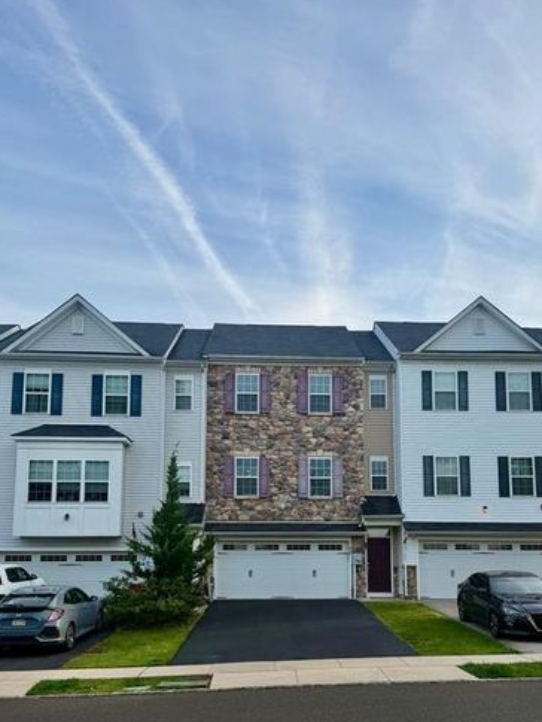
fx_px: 689
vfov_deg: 54.1
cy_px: 489
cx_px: 302
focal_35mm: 33
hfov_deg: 42.9
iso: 80
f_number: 1.78
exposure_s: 1/1949
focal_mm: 6.76
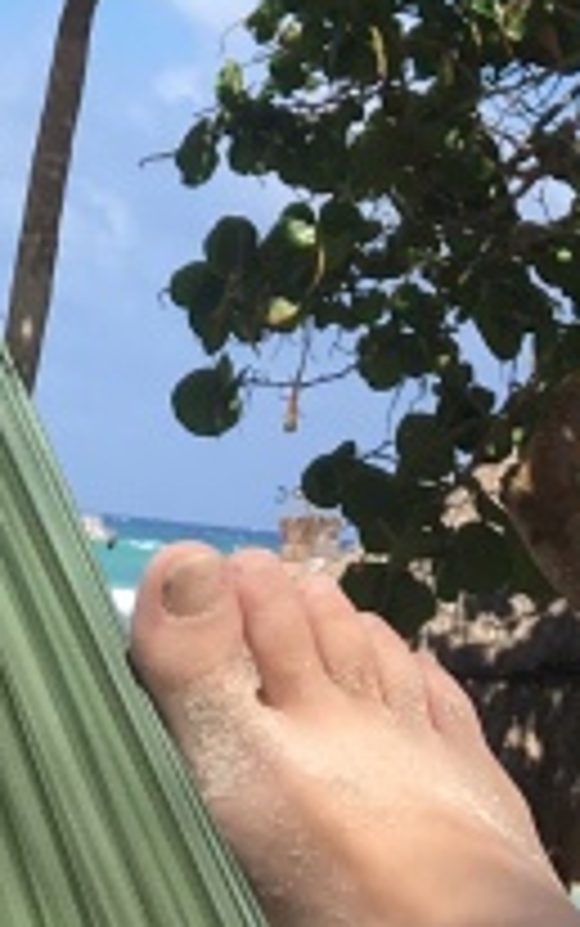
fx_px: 4016
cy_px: -900
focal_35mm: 159
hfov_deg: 8.2
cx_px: 108
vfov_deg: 11.8
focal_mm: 4.15
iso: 25
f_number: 2.2
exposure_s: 1/1304
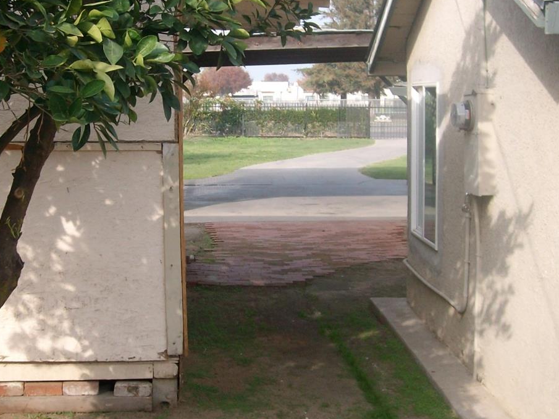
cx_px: 227
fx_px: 937
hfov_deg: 33.1
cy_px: 181
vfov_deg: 25.2
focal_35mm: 58
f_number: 7.2
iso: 80
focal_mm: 5.8
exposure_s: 1/97.6
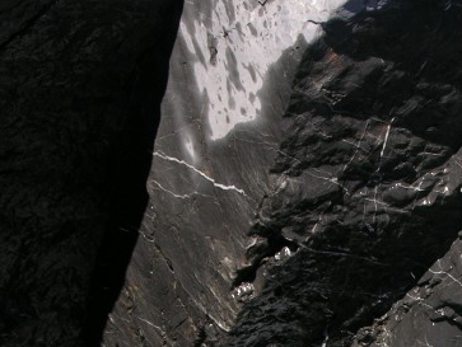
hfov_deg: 10.6
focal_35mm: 186
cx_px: 395
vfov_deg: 7.9
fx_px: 2485
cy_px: 479
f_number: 5.2
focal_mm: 16.8
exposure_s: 1/185
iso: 50
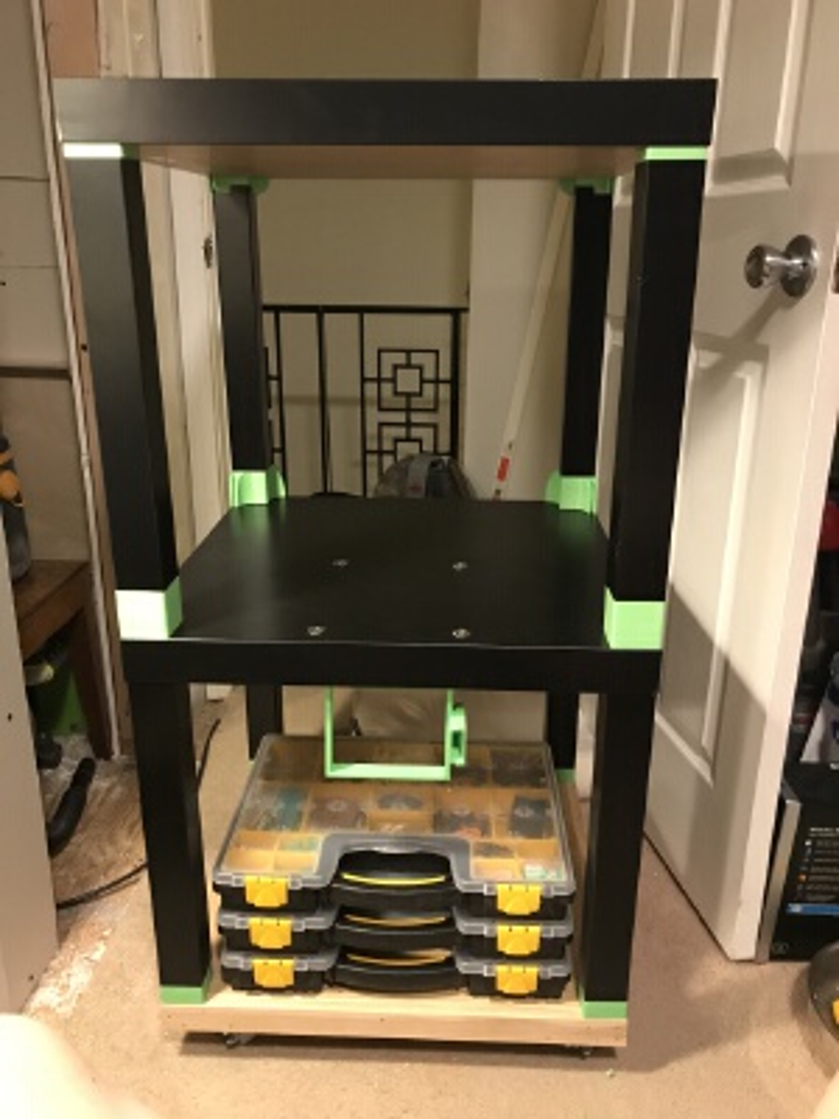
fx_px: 905
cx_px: 420
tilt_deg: -17.7
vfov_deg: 63.4
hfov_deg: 49.7
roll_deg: -0.3
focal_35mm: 28
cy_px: 560
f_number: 1.8
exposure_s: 1/15
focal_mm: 3.99
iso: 100
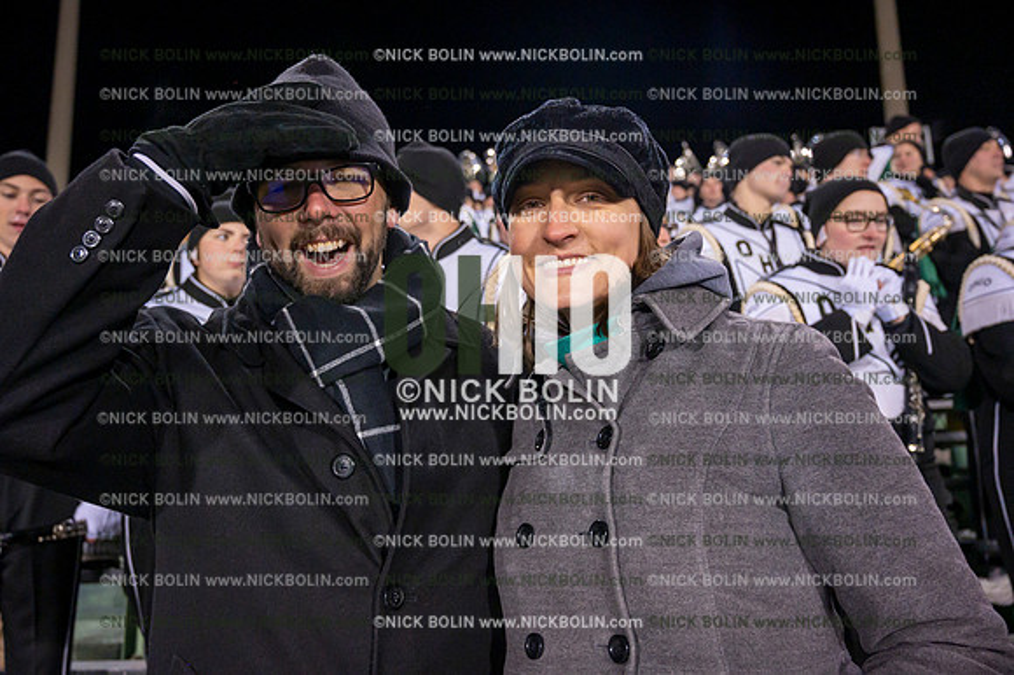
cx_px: 507
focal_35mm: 30
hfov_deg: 61.1
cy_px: 338
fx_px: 859
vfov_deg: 42.9
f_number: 4.5
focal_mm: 30.5
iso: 5000
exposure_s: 1/640
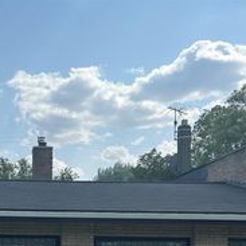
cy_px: 244
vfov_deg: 27.9
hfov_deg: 28.7
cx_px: 39
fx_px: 466
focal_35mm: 58
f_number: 1.78
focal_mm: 6.86
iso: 80
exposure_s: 1/5000
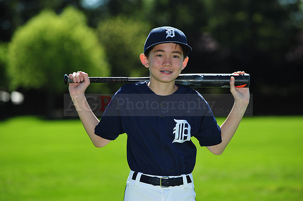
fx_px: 1472
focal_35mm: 175
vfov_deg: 7.8
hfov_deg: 11.8
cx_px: 152
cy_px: 100
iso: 320
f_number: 5
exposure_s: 1/1600
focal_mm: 175
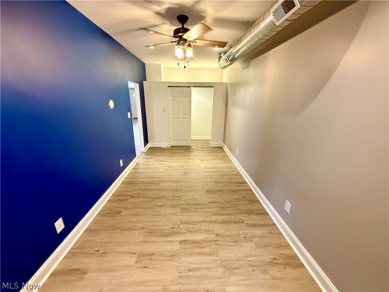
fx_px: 157
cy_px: 146
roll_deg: -0.2
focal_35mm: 14
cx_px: 194
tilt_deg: -17.8
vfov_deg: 85.7
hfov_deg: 102.1
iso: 1250
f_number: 2.2
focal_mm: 2.22
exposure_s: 1/30
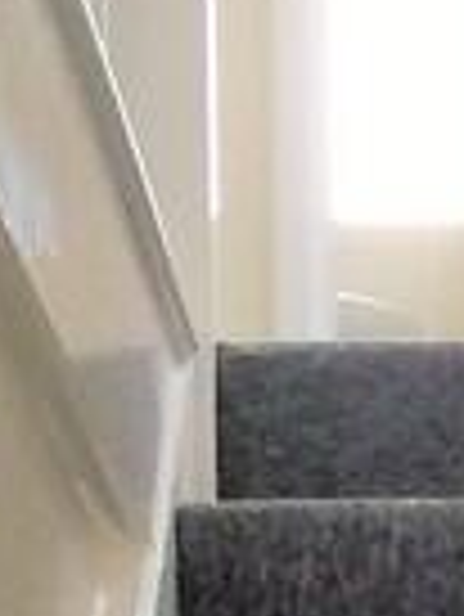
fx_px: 3872
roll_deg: +0.4
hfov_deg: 6.8
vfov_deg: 8.0
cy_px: 1767
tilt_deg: -6.5
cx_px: 518
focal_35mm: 217
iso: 64
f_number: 2.2
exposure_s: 1/33
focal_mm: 4.15
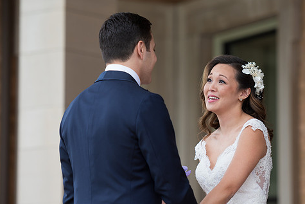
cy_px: 90
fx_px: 1737
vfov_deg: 6.7
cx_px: 151
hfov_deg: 10.0
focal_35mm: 205
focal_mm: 140
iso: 200
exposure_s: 1/800
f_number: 2.8
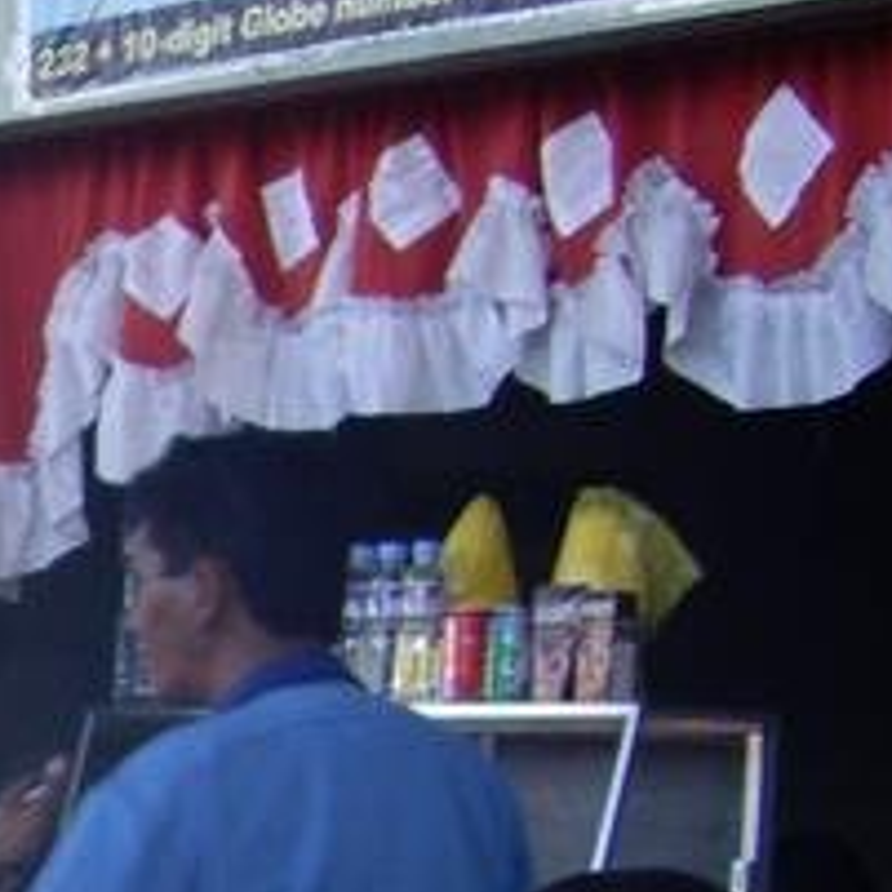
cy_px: 1425
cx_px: -1367
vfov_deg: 9.8
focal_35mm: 171
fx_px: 4985
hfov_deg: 9.0
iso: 100
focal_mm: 7.9
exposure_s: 1/50
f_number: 2.8
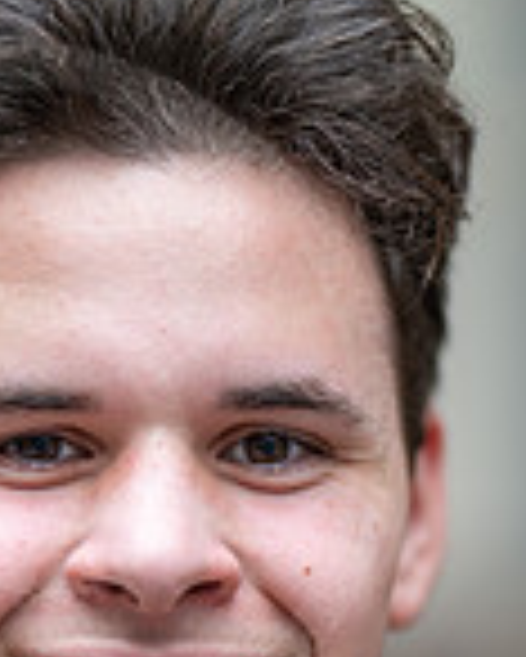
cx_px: 85
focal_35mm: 246
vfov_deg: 7.8
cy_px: 580
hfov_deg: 6.3
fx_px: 4782
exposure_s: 1/320
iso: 250
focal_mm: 85
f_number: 1.2
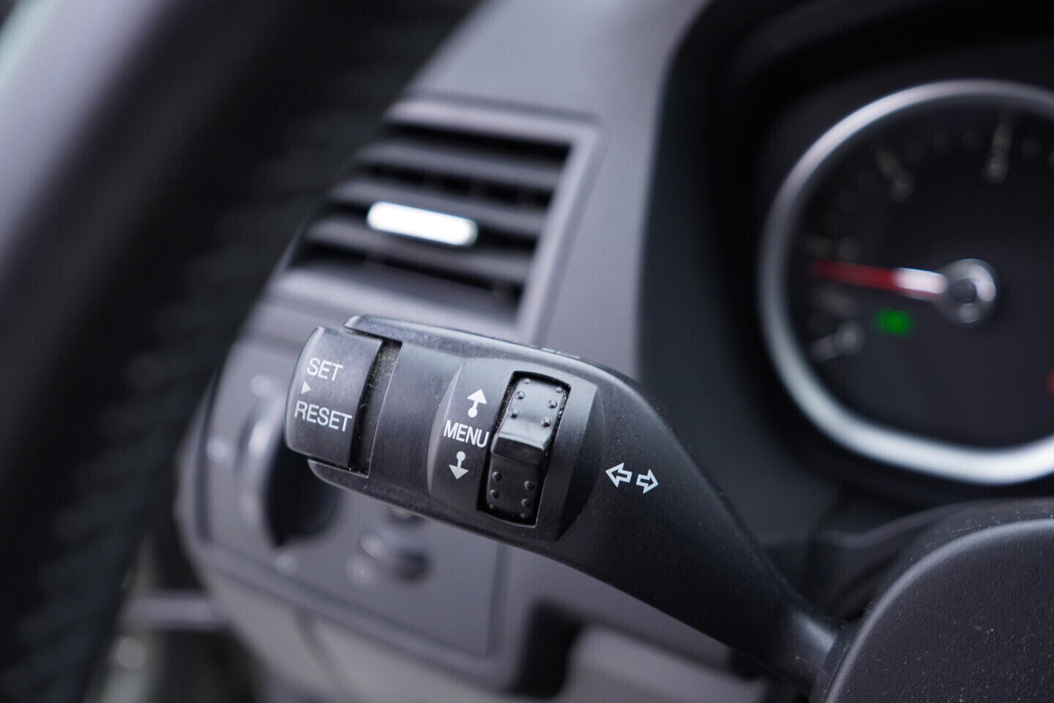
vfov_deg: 36.9
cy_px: 352
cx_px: 527
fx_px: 1054
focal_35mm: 36
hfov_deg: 53.1
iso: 250
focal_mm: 24
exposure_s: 1/40
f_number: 2.8
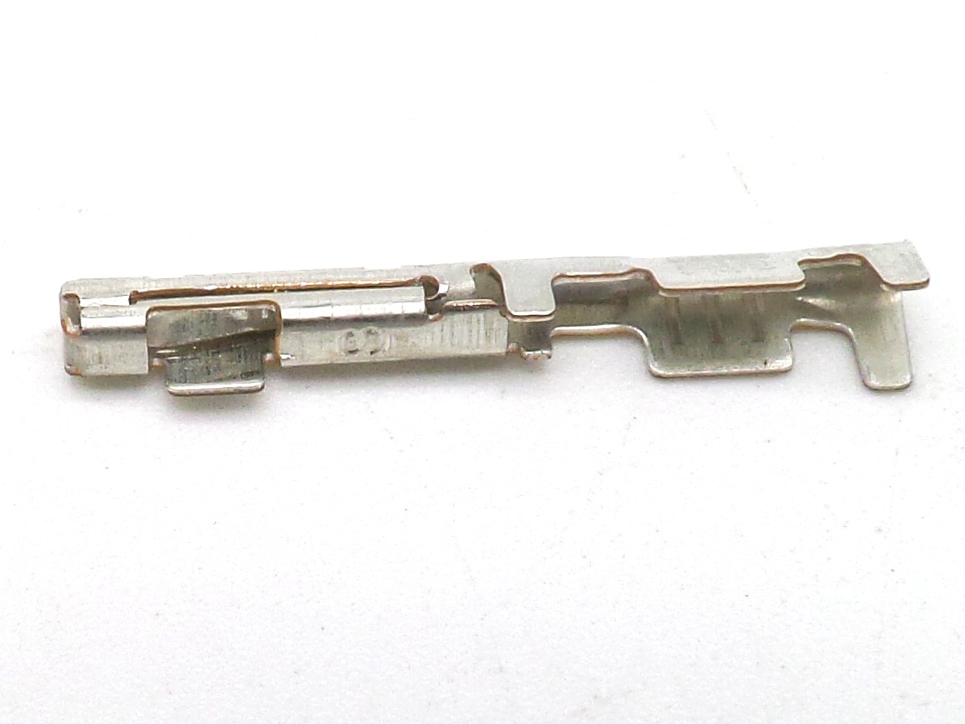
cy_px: 362
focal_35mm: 23
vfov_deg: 58.9
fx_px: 641
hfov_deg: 73.9
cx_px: 482
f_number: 3.5
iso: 100
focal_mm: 4.1
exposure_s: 1/500
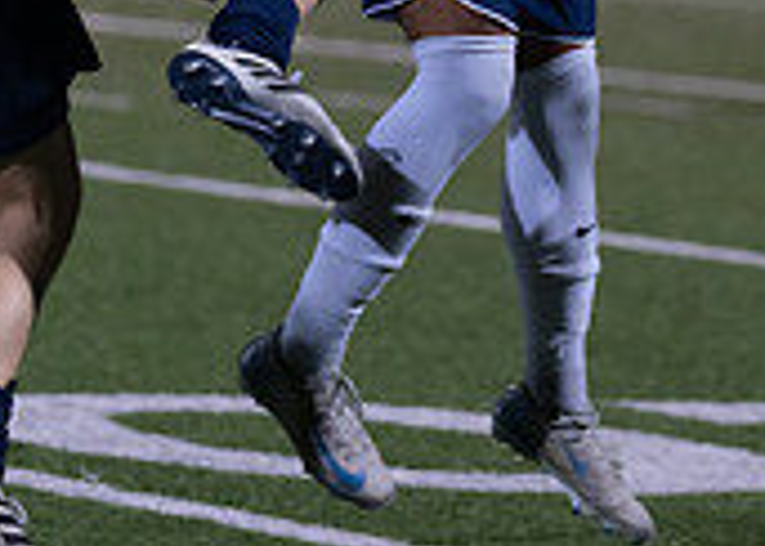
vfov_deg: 3.0
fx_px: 10294
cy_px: -374
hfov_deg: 4.3
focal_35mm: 474
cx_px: 241
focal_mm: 129
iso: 2000
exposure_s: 1/1000
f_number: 2.8
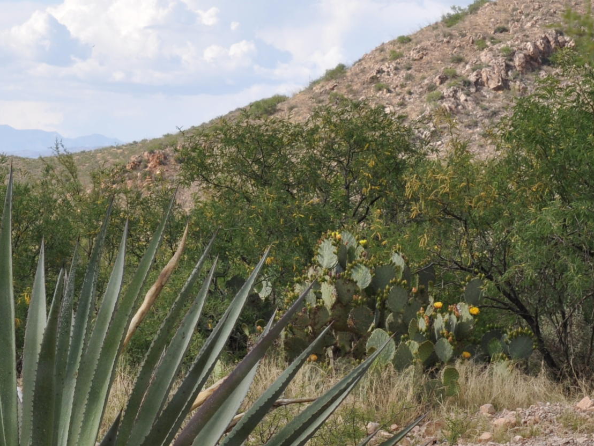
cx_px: 190
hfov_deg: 12.6
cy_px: 307
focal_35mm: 156
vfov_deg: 9.5
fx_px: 2677
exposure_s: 1/200
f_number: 10
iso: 200
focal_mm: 40
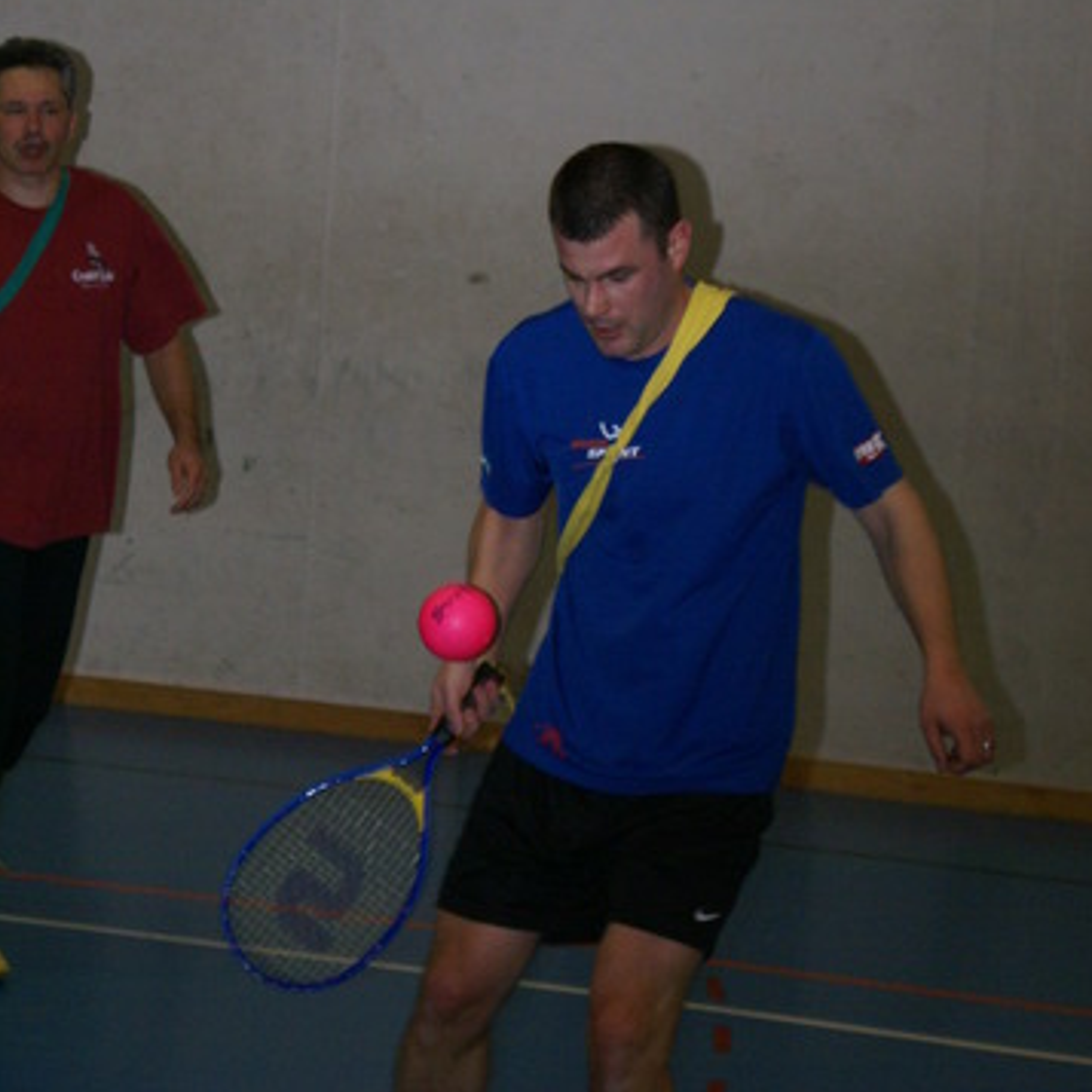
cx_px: 548
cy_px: 355
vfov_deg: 12.9
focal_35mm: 135
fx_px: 4818
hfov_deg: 12.9
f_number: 5.6
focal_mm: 70
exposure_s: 1/125
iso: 400
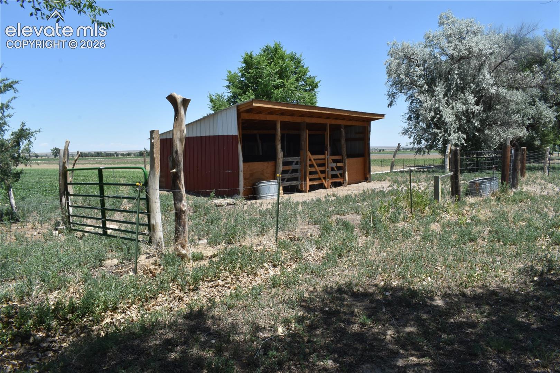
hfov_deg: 67.4
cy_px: 186
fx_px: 420
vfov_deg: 47.9
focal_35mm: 27
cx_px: 280
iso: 450
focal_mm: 18
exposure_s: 1/200
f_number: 22
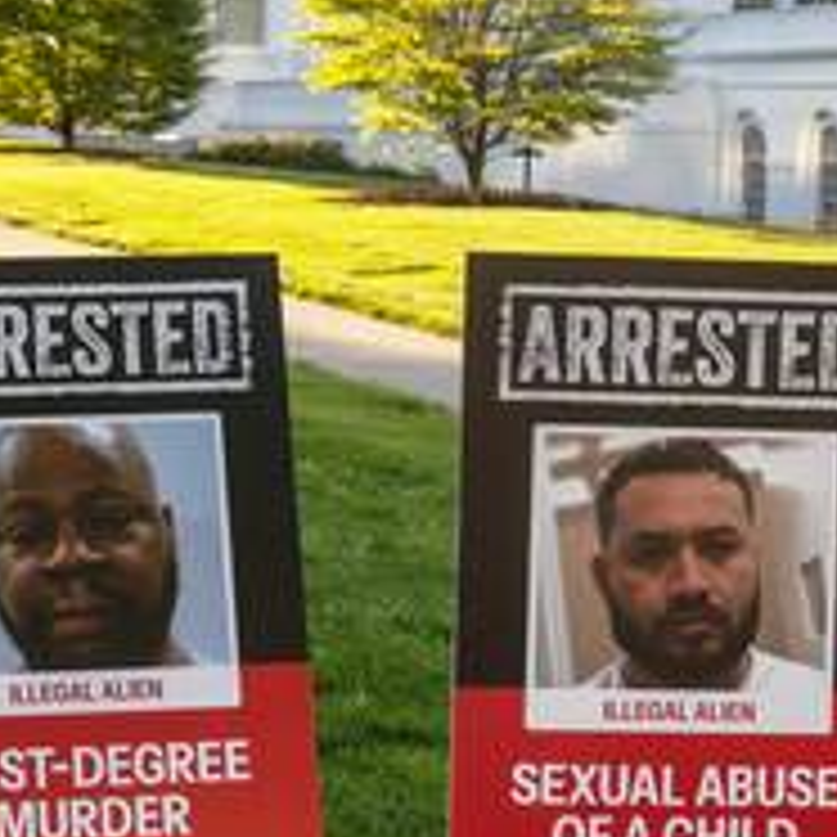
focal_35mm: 89
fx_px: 2435
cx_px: 4
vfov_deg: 19.4
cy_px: 241
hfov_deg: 19.0
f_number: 4
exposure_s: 1/1600
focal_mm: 30
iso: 400
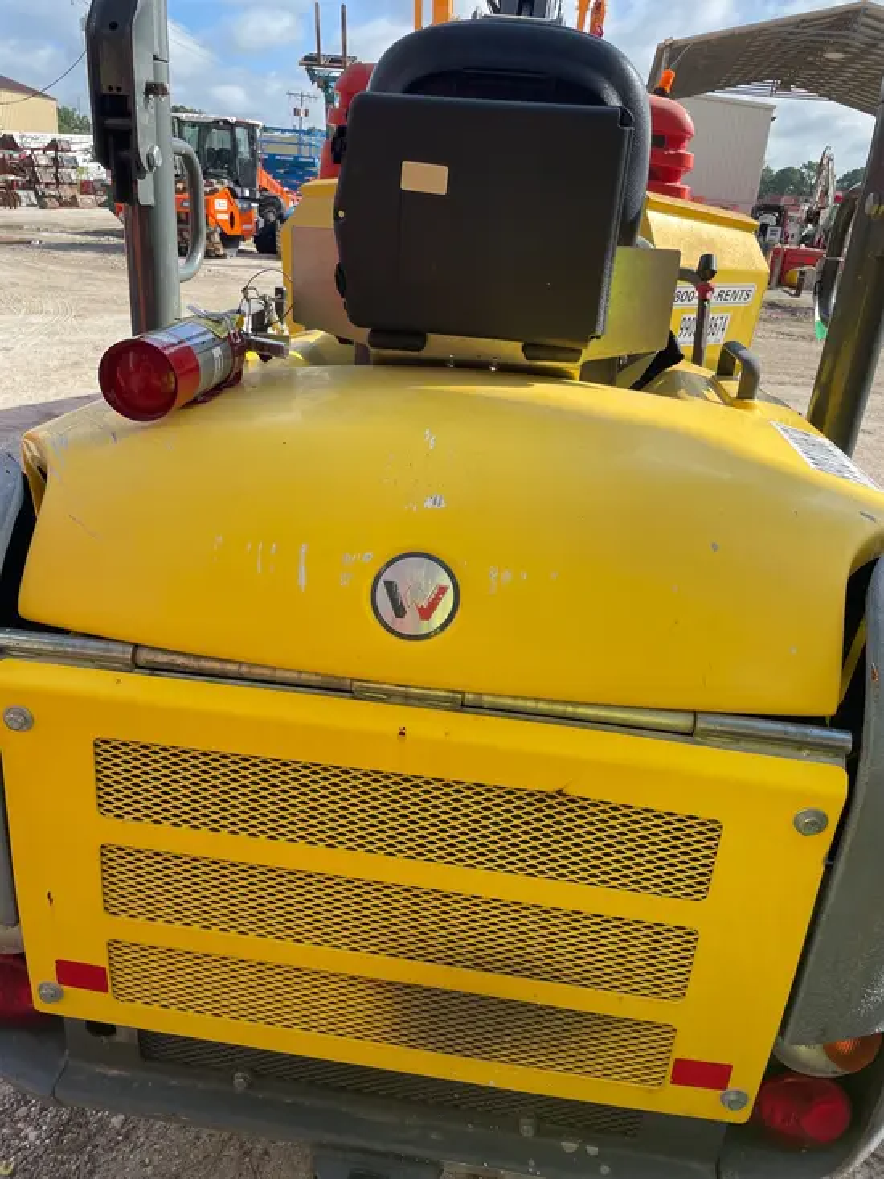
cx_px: 442
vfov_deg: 67.3
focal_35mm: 26
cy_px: 590
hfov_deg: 53.1
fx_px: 885
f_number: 1.6
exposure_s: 1/1261
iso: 32
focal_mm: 4.2
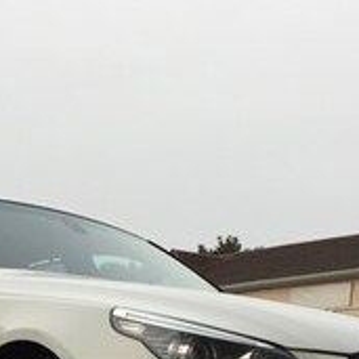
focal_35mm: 99
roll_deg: -5.1
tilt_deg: -1.0
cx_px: 19
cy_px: 463
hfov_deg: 17.3
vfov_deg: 16.6
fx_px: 1162
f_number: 2.2
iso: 32
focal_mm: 4.15
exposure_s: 1/449
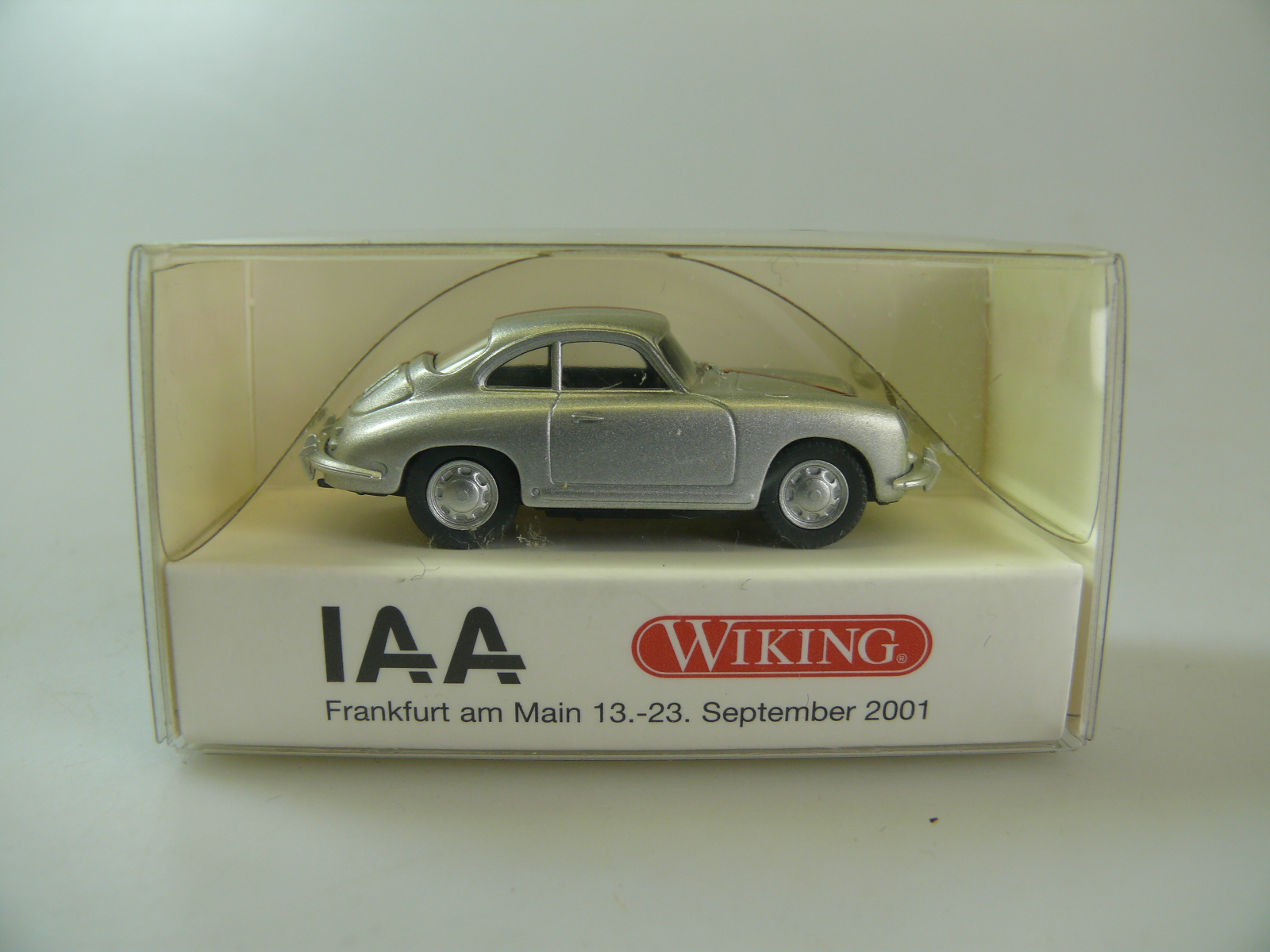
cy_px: 476
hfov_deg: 52.6
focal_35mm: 35
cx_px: 635
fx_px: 1284
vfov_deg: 40.7
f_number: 4
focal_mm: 7.4
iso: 100
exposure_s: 1/100
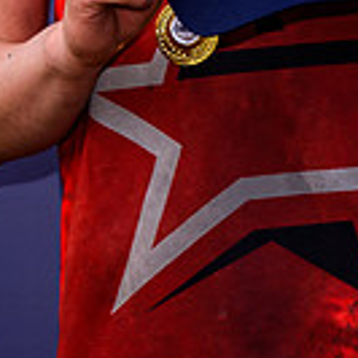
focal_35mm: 439
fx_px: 5137
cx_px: 218
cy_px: -220
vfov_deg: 4.0
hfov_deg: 4.0
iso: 100
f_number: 5.6
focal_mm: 52
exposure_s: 1/160
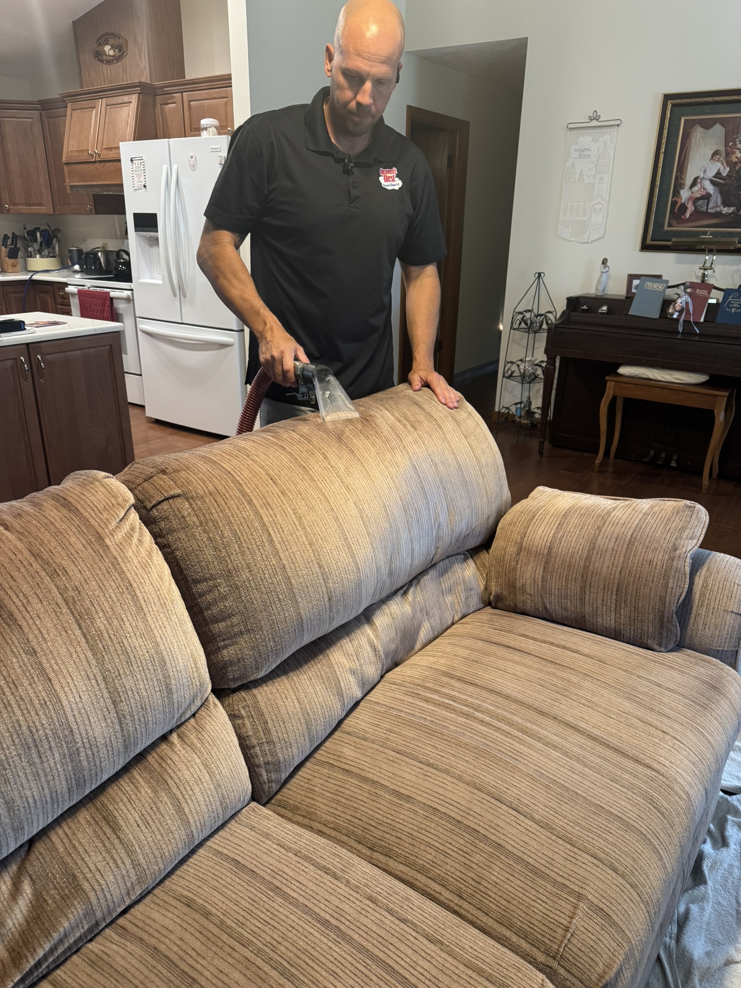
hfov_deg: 56.8
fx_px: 685
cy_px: 494
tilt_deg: -21.6
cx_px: 370
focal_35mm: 24
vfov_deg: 71.6
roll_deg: -0.6
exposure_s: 1/60
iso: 320
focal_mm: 6.76
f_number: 1.78
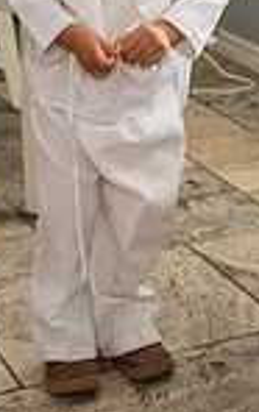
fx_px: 1429
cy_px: -145
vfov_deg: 15.5
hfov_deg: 9.9
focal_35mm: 127
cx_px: 455
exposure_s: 1/125
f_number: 2.8
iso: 320
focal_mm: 24
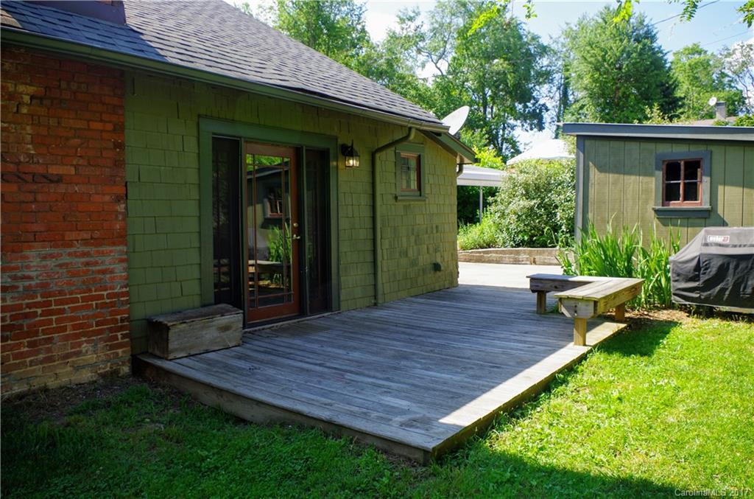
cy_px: 250
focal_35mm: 27
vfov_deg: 47.7
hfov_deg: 67.5
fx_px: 564
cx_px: 377
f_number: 5
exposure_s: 1/200
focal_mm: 18
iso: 200
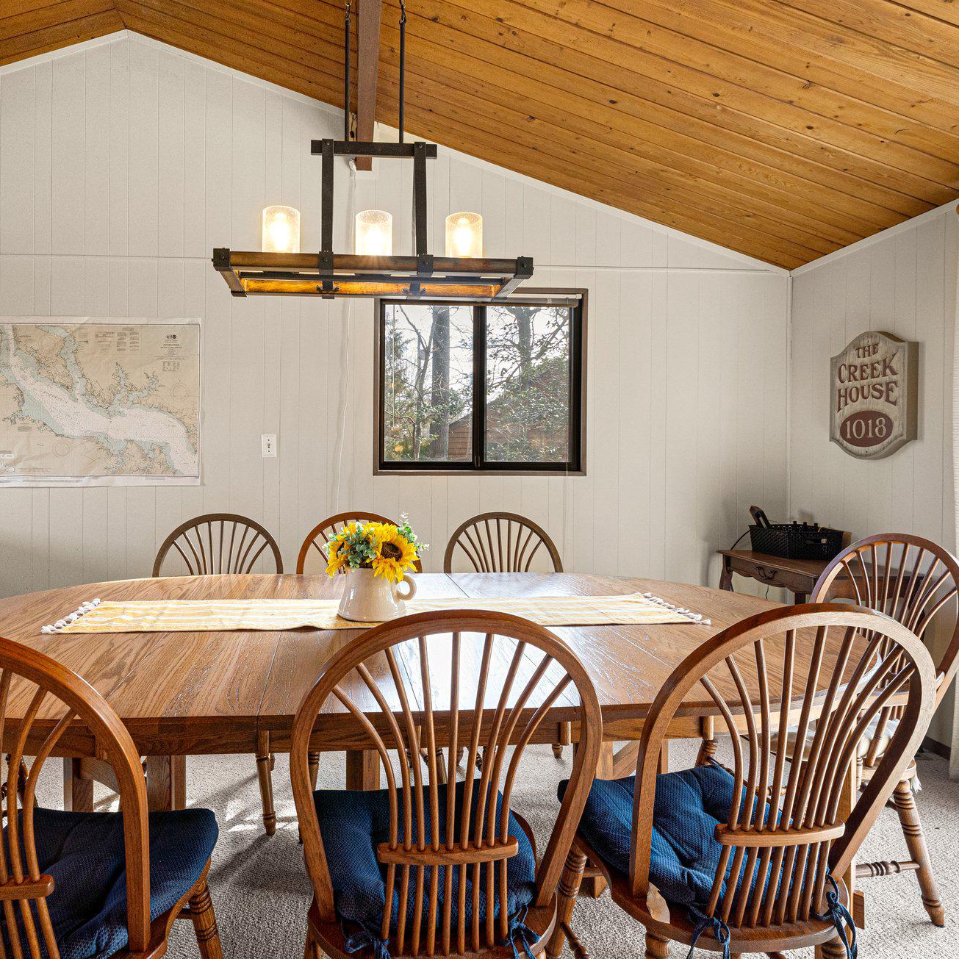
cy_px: 463
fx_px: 652
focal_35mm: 21
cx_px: 392
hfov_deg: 72.0
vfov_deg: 72.6
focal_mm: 15.6
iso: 800
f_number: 8
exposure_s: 1/50
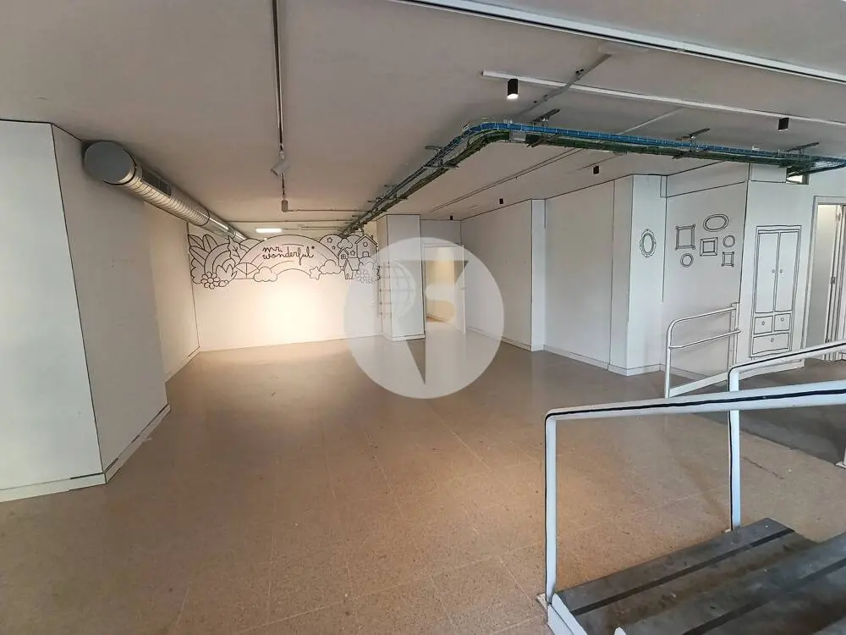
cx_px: 423
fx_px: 367
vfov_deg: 81.7
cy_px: 318
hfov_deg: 98.2
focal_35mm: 15
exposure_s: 1/50
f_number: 2.2
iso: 250
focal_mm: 1.65
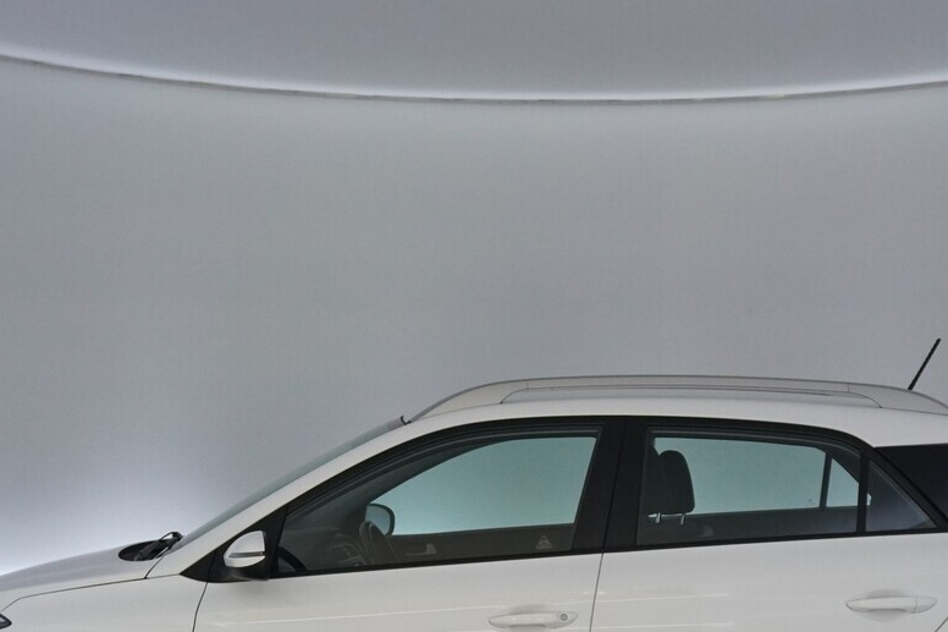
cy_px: 576
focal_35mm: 72
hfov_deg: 28.0
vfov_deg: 18.6
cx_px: 572
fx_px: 1897
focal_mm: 23
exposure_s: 1/160
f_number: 4
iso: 1250
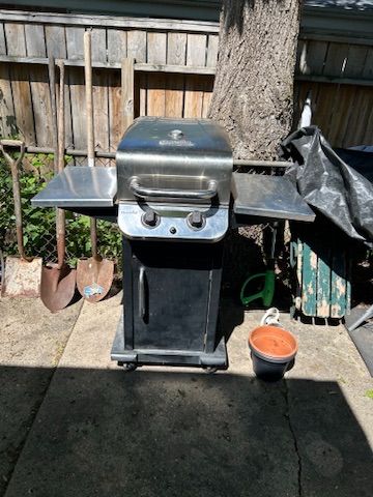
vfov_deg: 67.3
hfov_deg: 53.1
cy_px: 248
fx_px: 374
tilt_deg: -26.1
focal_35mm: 26
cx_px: 186
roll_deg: -4.6
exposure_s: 1/2299
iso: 50
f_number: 1.5
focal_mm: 5.7
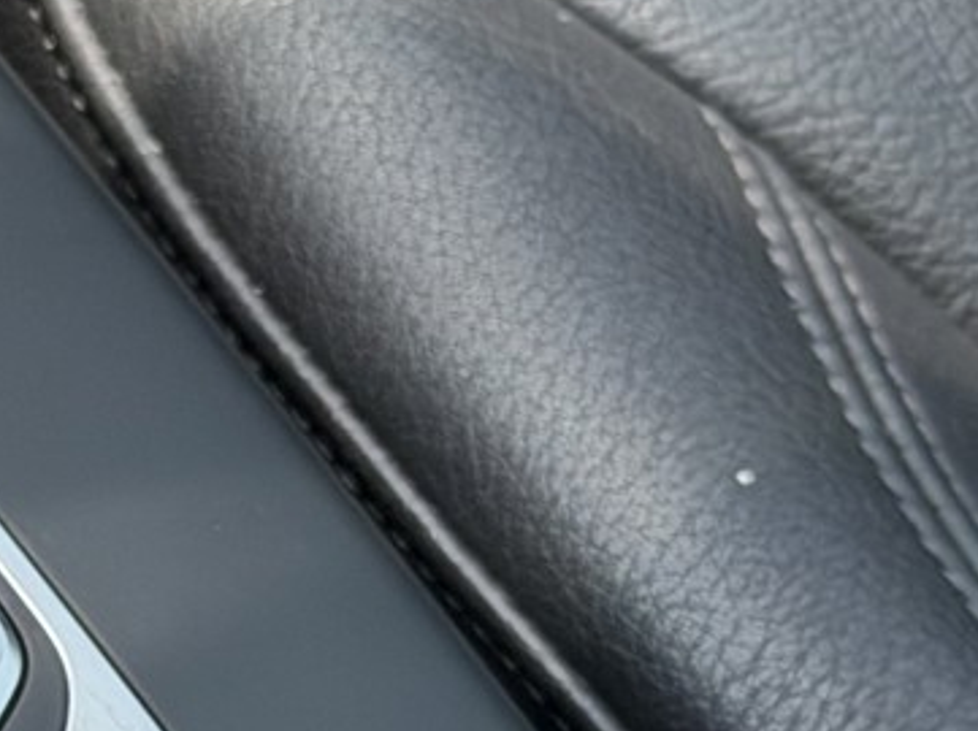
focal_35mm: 213
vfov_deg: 6.9
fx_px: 6012
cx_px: -236
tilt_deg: -53.4
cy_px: 847
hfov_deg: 9.2
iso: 64
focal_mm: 6.76
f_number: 1.78
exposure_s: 1/828
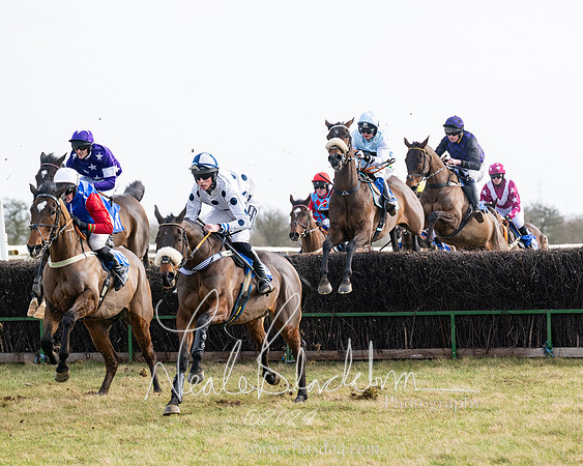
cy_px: 232
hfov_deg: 10.7
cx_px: 357
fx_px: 3112
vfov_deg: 8.6
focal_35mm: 180
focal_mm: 155
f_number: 5
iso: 400
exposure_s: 1/2000
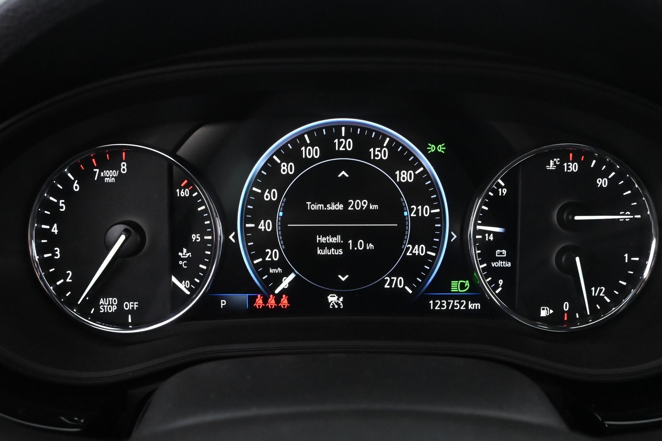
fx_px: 570
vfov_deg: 42.3
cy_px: 223
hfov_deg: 60.3
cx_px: 334
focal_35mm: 31
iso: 6400
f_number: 5
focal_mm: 20
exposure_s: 1/25
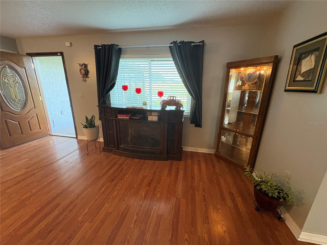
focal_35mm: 14
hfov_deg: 102.1
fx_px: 132
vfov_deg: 85.7
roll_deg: -0.4
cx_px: 164
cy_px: 122
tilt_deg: -15.9
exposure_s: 1/60
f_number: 2.2
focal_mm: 2.22
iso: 400
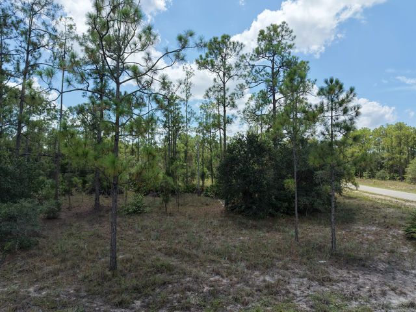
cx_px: 208
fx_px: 288
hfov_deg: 71.6
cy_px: 156
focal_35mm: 24
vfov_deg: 56.8
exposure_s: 1/6000
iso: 400
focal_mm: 8.67
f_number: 1.8
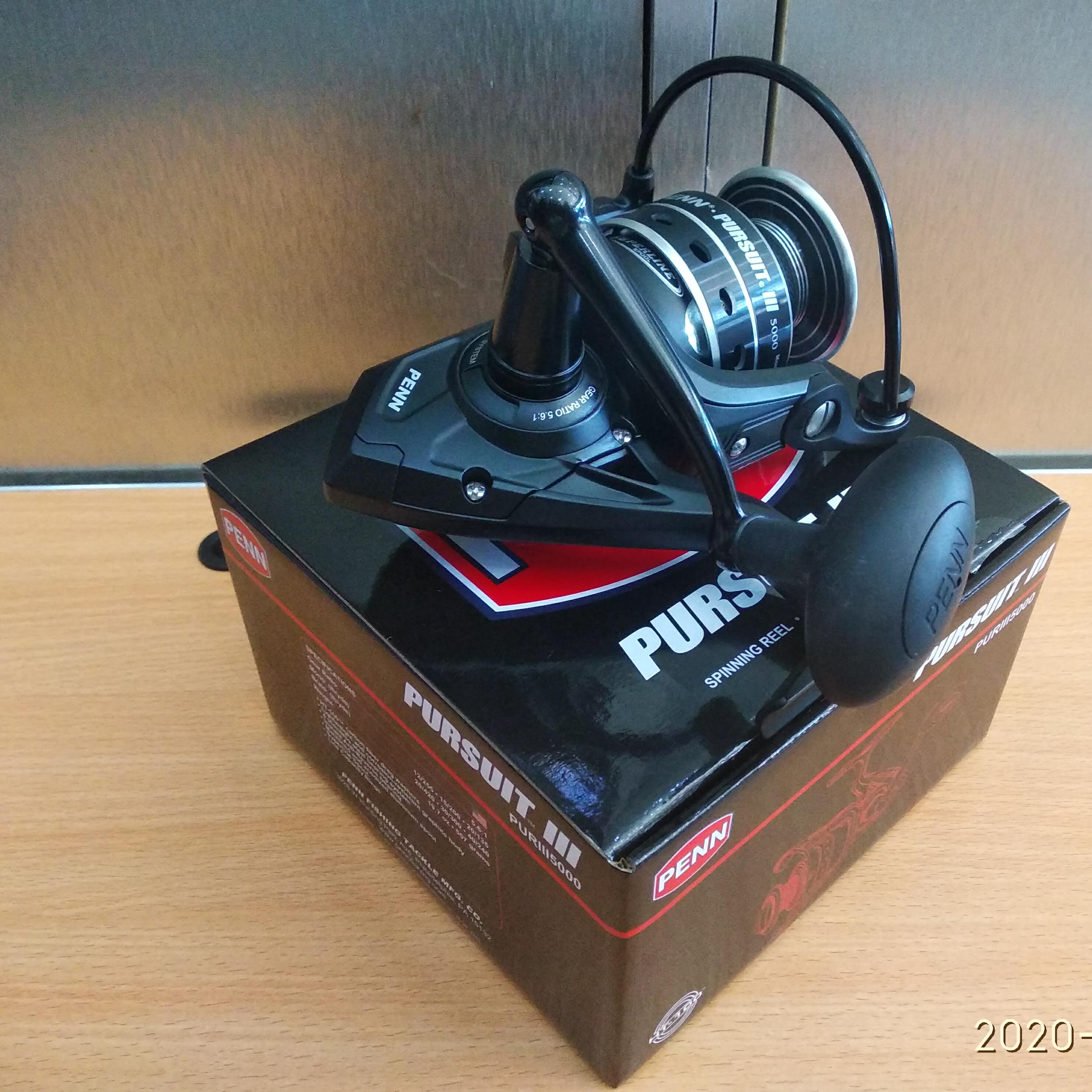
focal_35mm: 31
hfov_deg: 52.1
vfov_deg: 52.5
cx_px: 666
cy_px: 544
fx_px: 1106
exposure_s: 1/25
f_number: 2.2
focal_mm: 3.81
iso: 1000
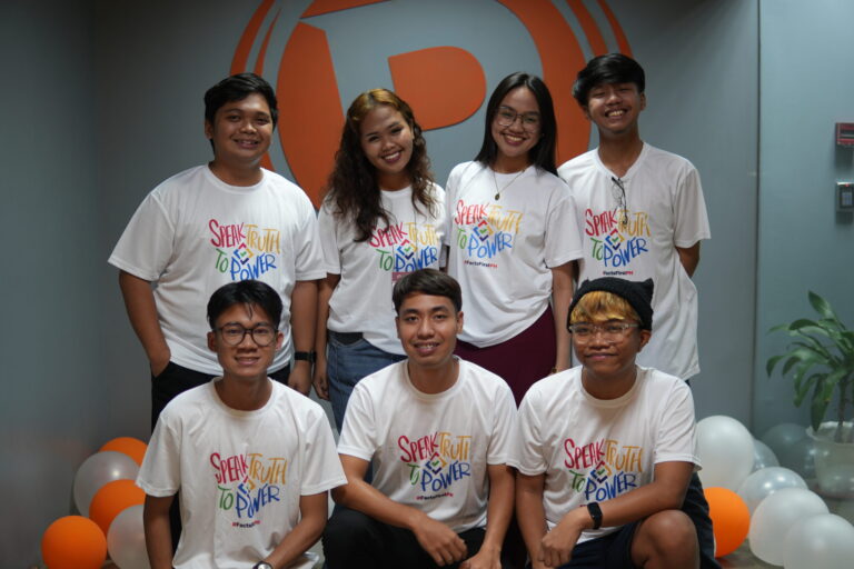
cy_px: 284
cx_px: 427
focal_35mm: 45
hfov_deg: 43.6
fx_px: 1067
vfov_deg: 29.9
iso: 100
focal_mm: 30
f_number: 1.4
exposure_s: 1/25
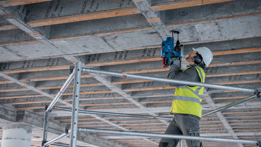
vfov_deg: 20.6
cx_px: 145
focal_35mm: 58
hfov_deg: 36.0
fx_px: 401
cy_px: 104
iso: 500
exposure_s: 1/80
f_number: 2.8
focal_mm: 44
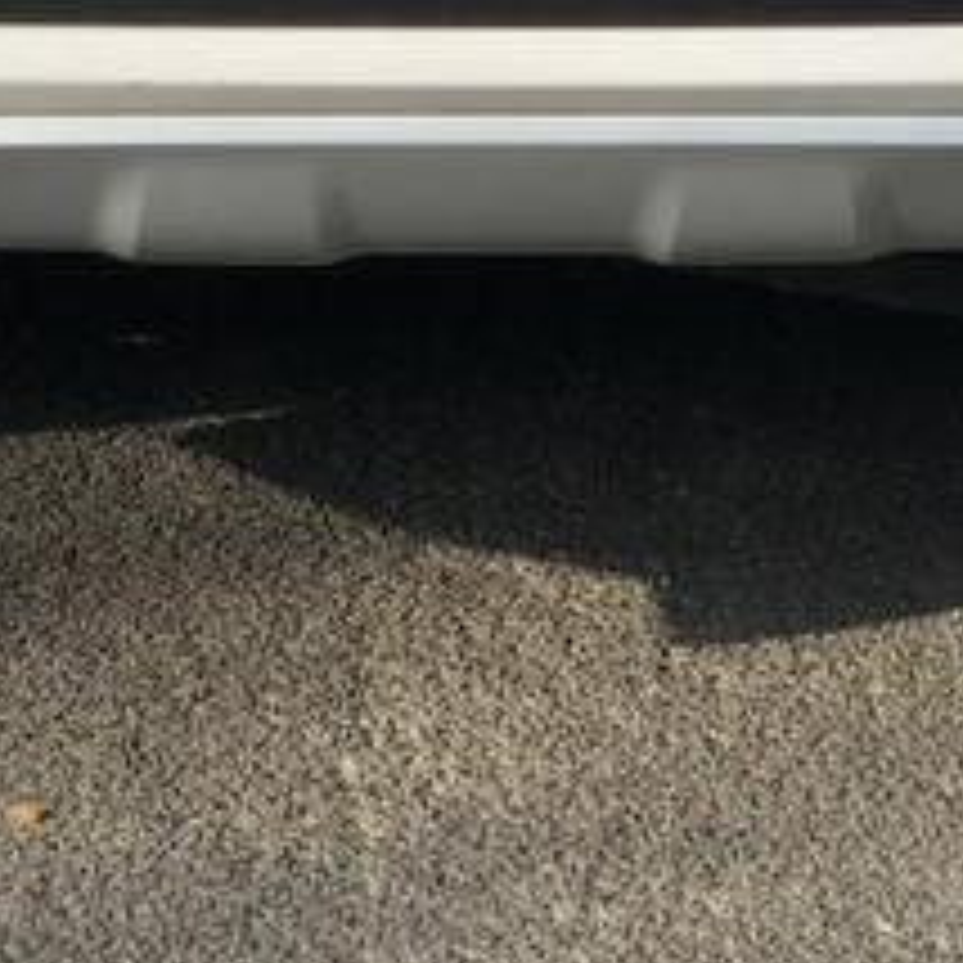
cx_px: 432
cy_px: -970
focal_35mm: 187
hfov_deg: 9.4
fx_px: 5886
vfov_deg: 8.8
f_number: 2.4
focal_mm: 6
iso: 16
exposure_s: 1/738
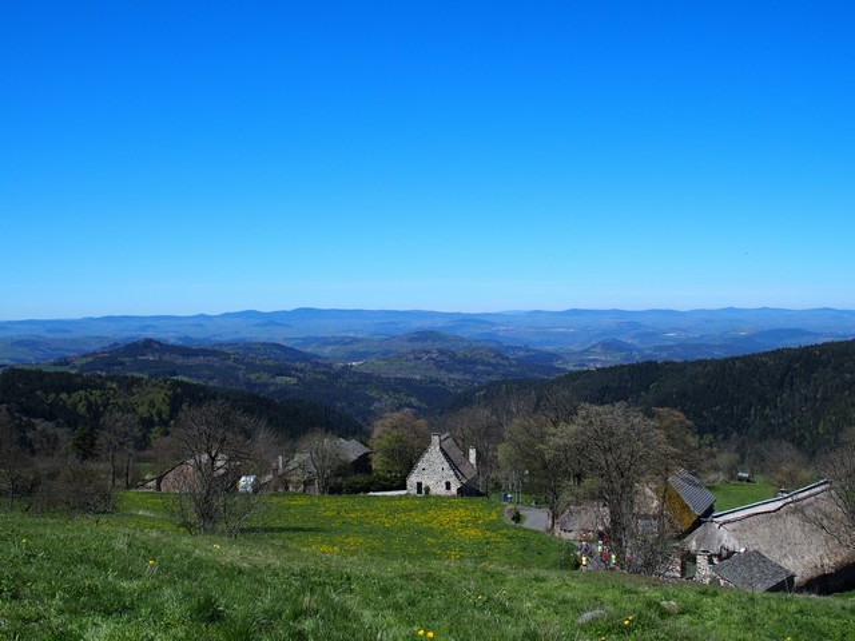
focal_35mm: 42
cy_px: 320
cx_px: 428
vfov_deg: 34.3
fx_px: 1037
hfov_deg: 44.8
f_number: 5.6
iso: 100
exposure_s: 1/640
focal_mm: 9
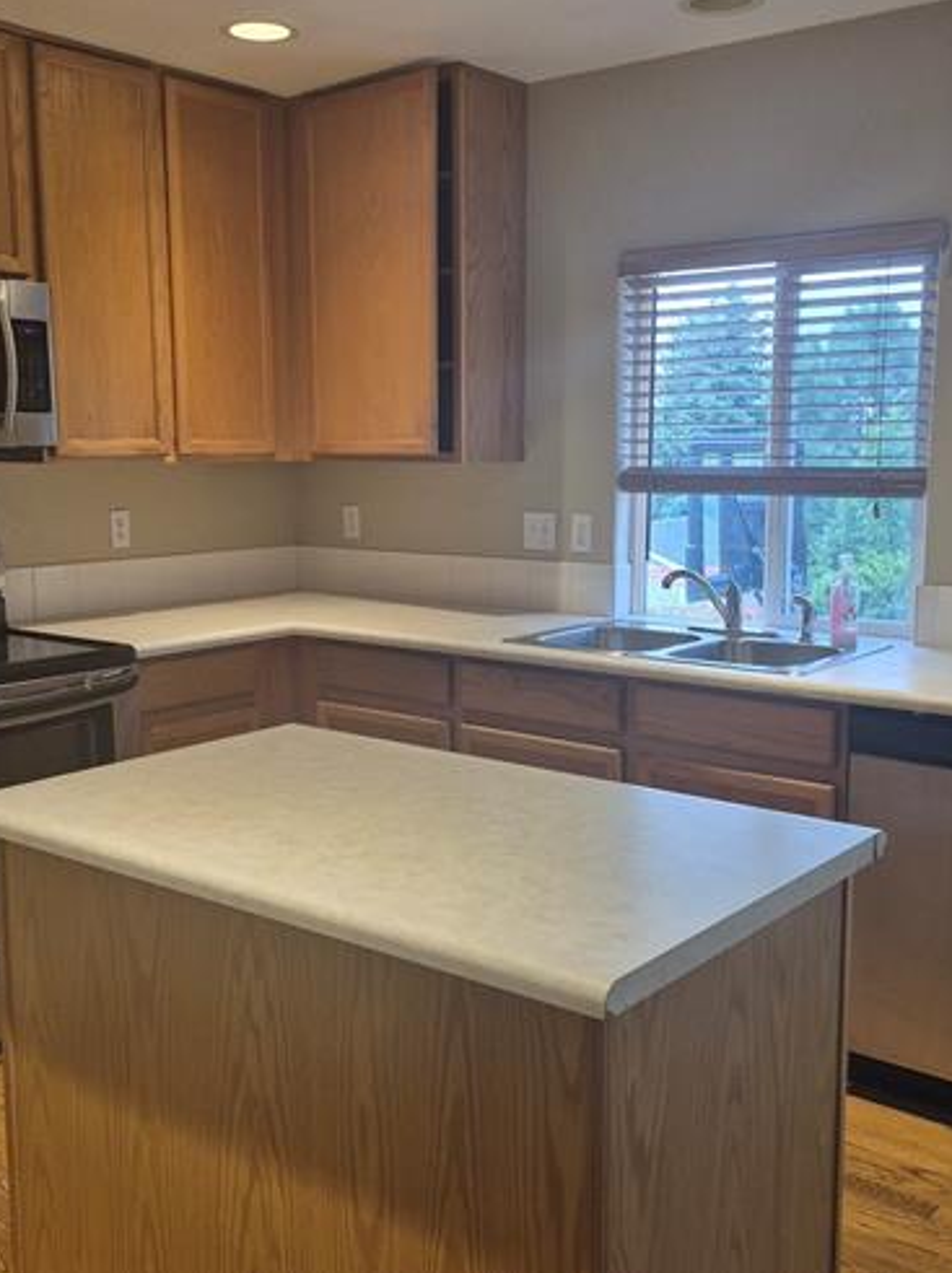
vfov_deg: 51.4
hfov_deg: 39.6
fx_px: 1323
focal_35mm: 36
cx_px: 481
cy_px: 648
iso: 250
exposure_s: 1/120
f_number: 1.8
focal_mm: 5.4
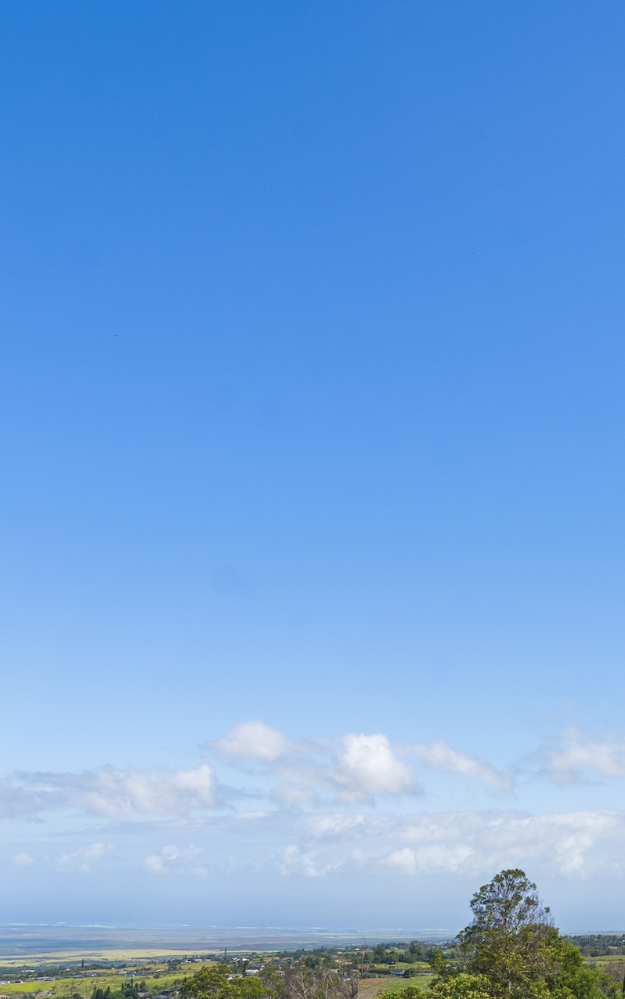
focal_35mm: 46
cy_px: 880
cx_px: 606
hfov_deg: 26.7
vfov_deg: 40.5
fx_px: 1253
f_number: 8
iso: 100
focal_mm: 16
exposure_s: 1/250
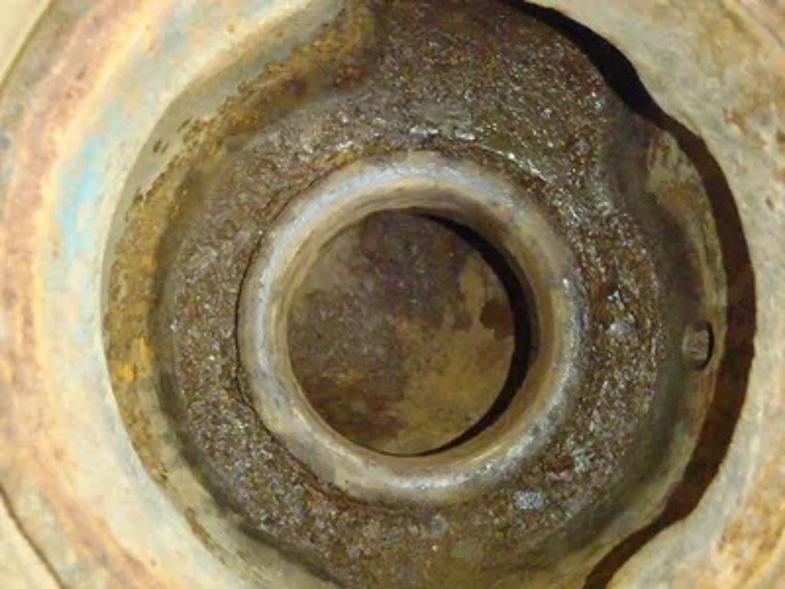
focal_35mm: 37
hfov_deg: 50.1
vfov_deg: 38.7
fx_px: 839
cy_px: 294
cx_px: 392
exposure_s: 1/13
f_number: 4.7
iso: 2500
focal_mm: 6.64
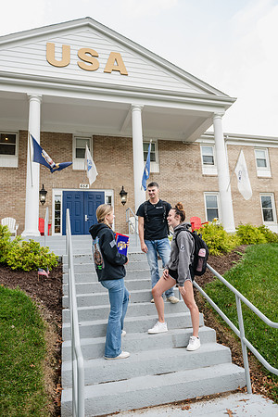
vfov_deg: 69.4
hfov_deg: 49.6
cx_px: 139
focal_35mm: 26
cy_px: 208
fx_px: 301
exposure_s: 1/500
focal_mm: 26
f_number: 4
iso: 320
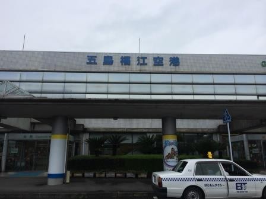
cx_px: 133
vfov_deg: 46.8
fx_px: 231
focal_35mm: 30
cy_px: 100
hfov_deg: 60.0
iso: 32
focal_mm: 4.12
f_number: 2.2
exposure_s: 1/1140
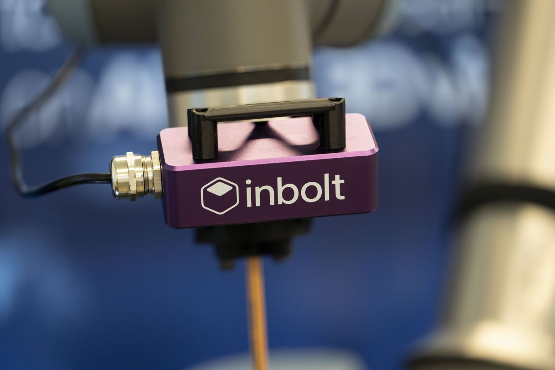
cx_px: 278
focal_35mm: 134
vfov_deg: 10.2
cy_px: 185
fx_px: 2065
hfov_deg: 15.3
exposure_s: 1/200
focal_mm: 134
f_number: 3.2
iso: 2000
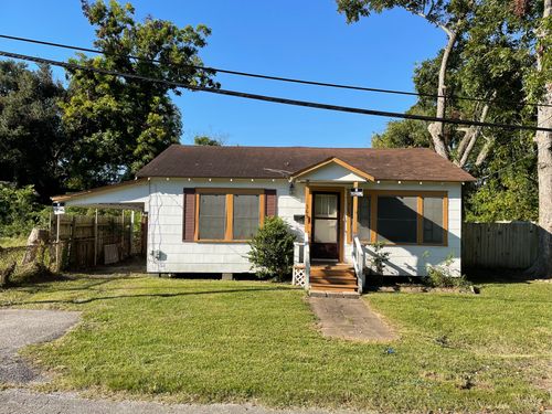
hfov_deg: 67.3
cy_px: 207
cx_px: 276
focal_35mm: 26
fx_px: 415
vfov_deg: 53.1
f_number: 1.6
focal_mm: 4.2
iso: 32
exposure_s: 1/2882
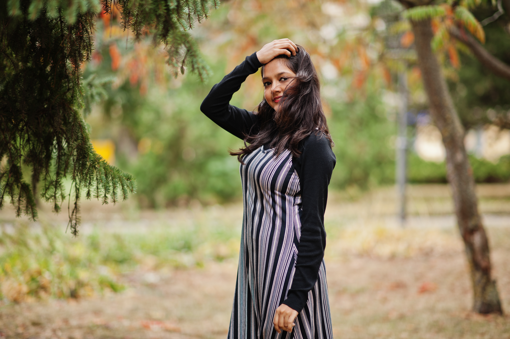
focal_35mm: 85
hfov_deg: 23.9
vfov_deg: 16.1
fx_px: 1203
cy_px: 170
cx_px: 255
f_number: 1.4
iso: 200
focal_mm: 85
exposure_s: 1/400
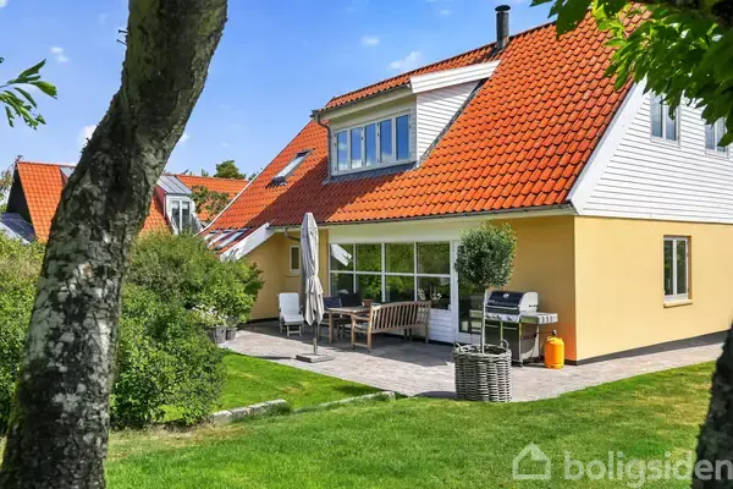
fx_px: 590
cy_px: 244
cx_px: 366
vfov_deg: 45.0
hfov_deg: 63.7
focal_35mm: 29
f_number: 8
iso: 400
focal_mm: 29
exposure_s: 1/500
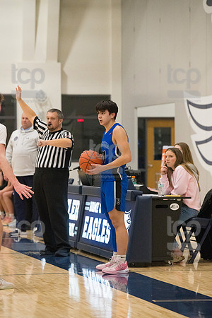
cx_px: 106
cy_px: 159
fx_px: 1413
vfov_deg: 12.8
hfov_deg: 8.6
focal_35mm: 160
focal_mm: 160
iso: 8000
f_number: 4.5
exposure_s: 1/1600
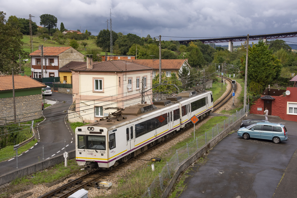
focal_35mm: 46
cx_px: 148
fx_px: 384
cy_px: 99
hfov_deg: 42.3
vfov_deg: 28.9
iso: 400
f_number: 8
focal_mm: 31
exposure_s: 1/640
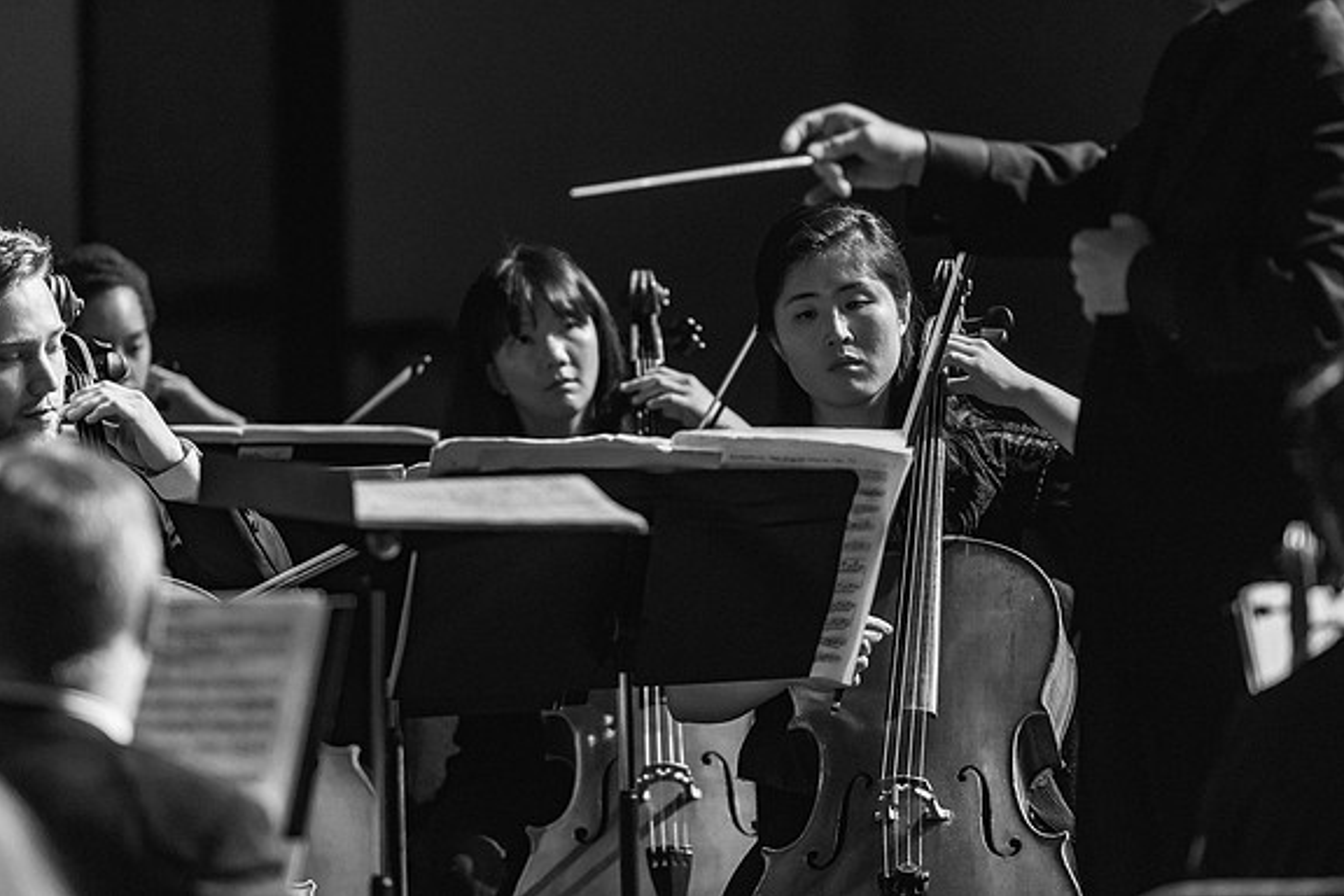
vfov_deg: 4.9
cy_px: 447
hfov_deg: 7.3
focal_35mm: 282
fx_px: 10527
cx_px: 670
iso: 5000
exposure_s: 1/250
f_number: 4
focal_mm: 280
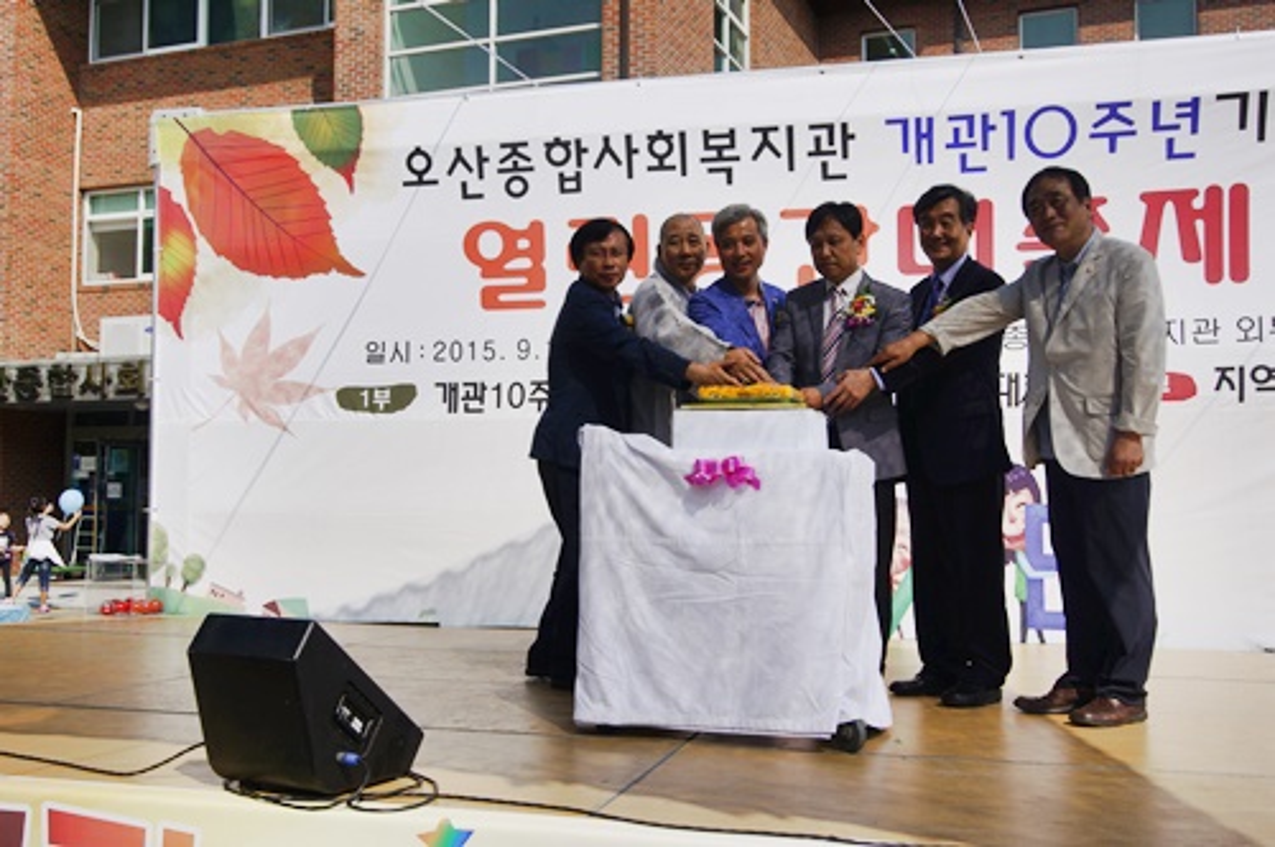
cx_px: 638
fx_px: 1273
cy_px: 424
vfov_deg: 36.8
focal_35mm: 36
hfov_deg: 53.2
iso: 100
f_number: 13
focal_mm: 24
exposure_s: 1/200
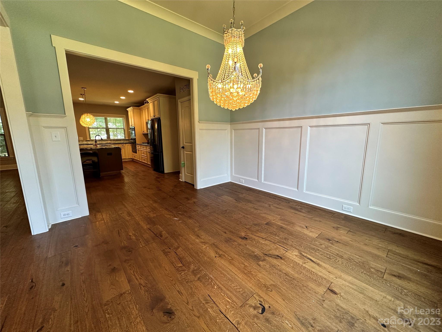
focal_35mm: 14
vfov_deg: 85.7
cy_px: 166
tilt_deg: -10.5
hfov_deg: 102.1
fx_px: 179
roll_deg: +0.4
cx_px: 221
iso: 160
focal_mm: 2.22
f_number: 2.2
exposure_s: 1/60
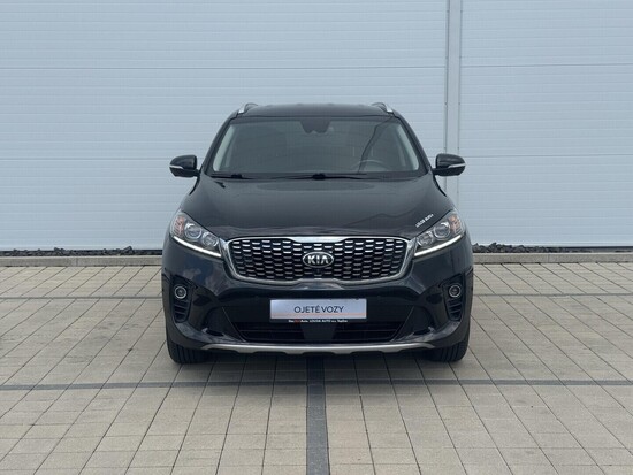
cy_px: 238
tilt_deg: -5.6
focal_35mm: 48
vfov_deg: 30.3
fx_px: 878
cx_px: 316
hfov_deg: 39.6
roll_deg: +0.9
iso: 64
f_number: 1.78
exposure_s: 1/3425
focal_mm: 6.76
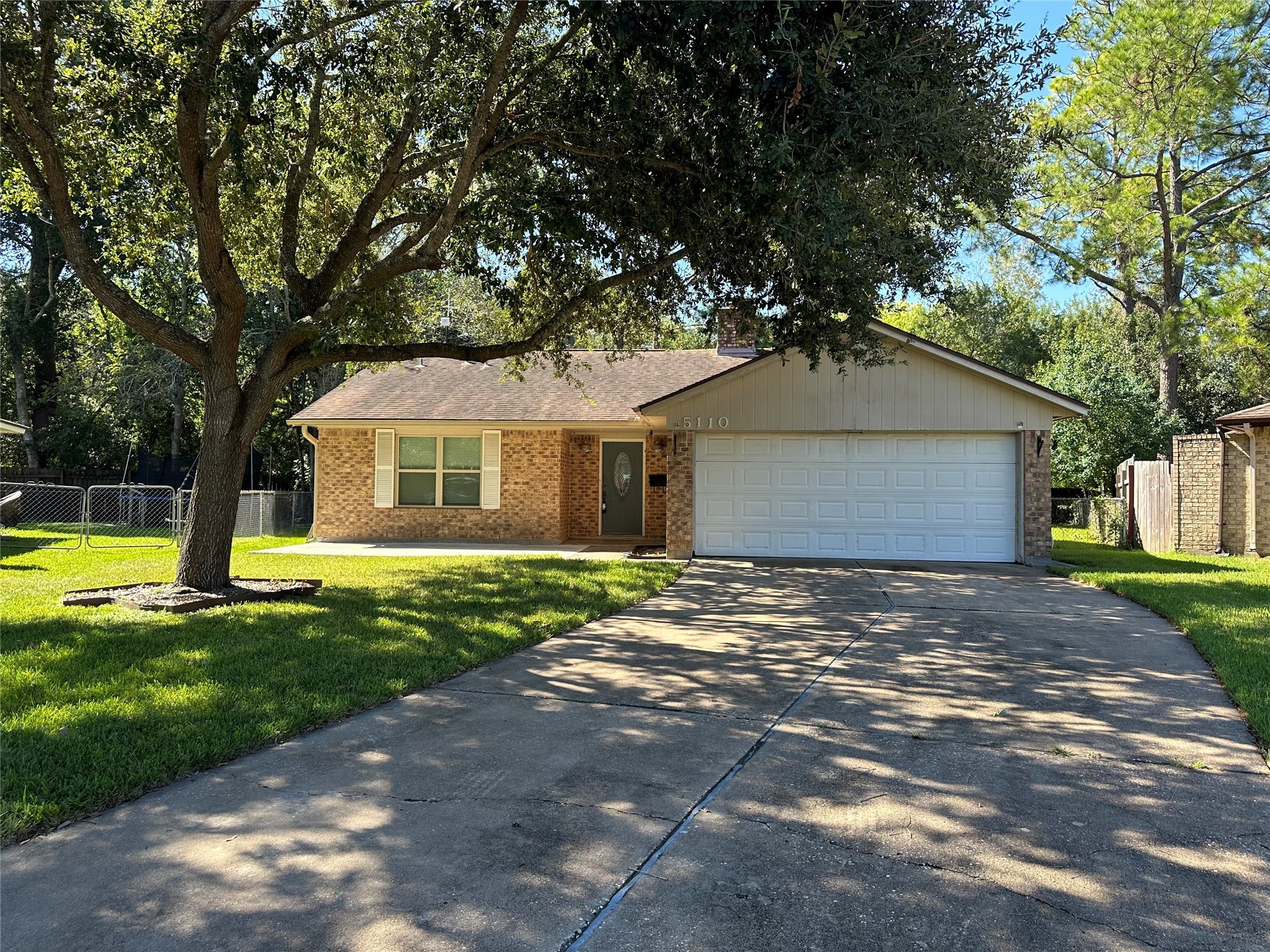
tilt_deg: +1.6
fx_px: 881
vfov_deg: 56.8
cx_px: 635
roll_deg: -1.4
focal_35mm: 24
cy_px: 476
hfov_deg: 71.6
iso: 80
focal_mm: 6.86
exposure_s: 1/745
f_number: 1.78
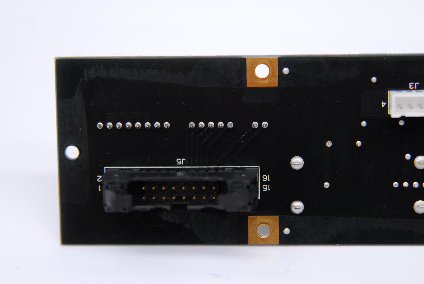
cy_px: 142
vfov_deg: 12.2
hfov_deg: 18.2
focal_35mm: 112
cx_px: 212
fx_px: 1327
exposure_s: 1/100
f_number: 4
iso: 800
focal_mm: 75
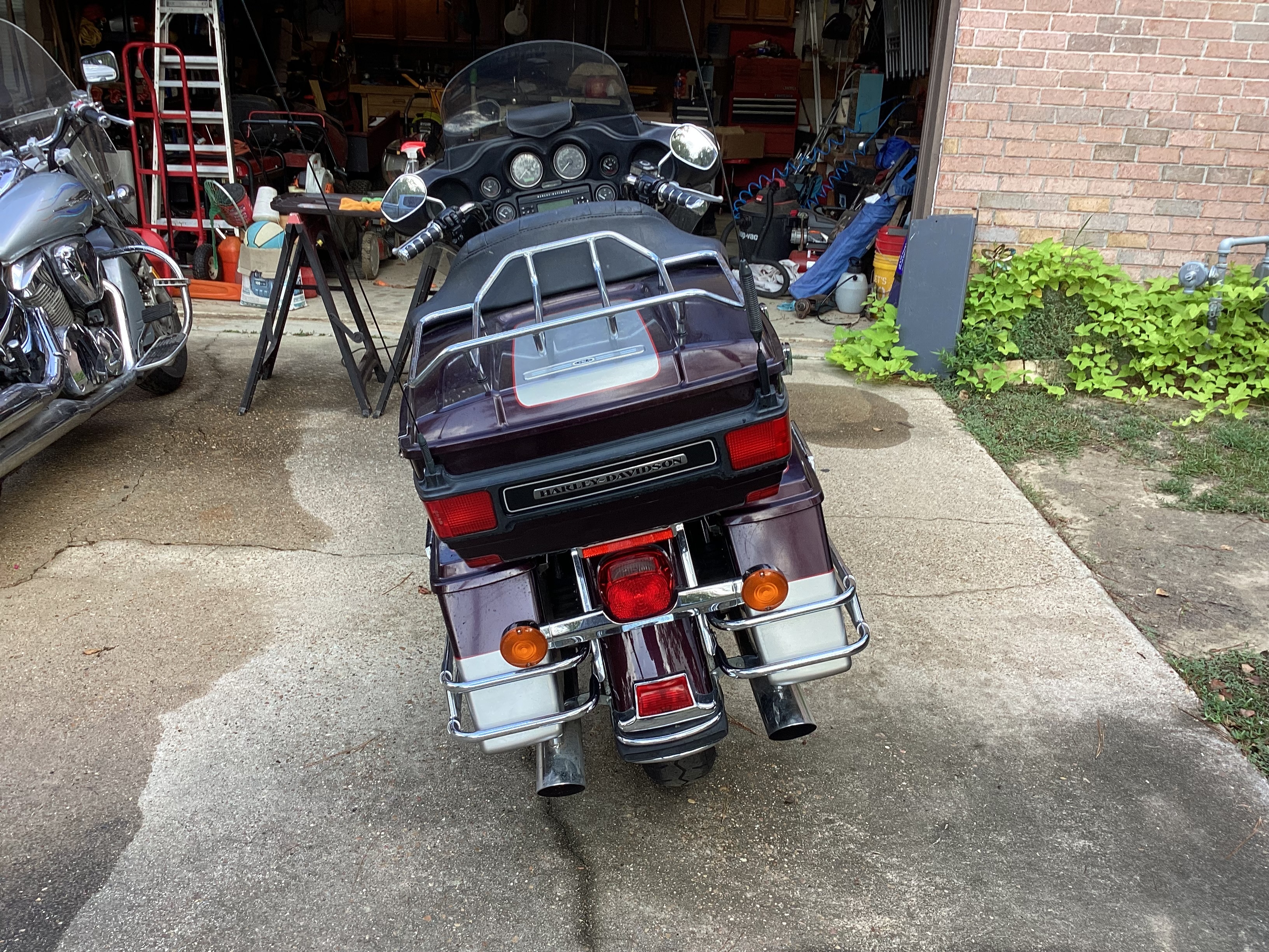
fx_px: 1136
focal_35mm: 31
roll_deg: -2.5
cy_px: 476
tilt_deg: -20.5
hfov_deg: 58.4
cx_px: 634
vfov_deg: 45.4
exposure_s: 1/120
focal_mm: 3.3
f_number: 2.4
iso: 25
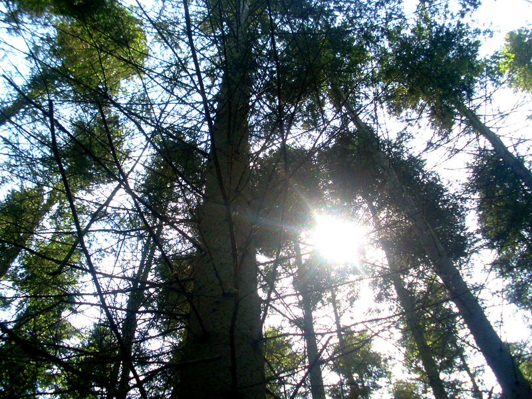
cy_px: 200
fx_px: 584
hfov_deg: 49.0
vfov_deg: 37.7
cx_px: 266
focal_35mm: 38
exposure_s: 1/60
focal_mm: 6.3
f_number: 7.7
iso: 80
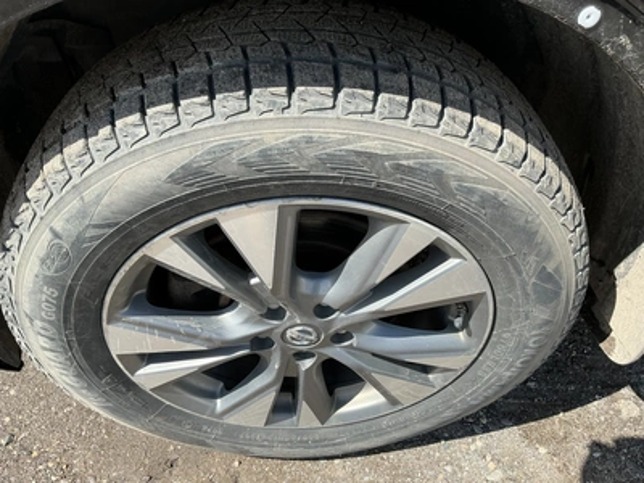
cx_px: 322
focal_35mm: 28
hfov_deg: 63.4
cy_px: 242
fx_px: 521
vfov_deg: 49.7
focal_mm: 3
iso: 25
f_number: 1.8
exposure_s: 1/666
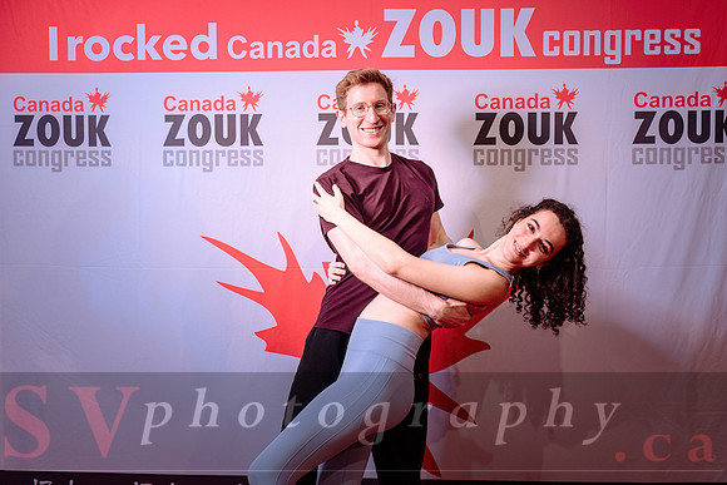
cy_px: 242
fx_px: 800
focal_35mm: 40
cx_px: 364
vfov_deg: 33.7
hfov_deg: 48.9
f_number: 2.8
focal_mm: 38
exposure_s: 1/125
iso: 200
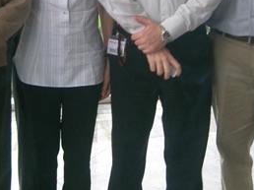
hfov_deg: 18.5
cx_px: 87
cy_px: 25
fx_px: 777
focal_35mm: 106
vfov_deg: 13.8
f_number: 2.8
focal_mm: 8
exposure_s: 1/80
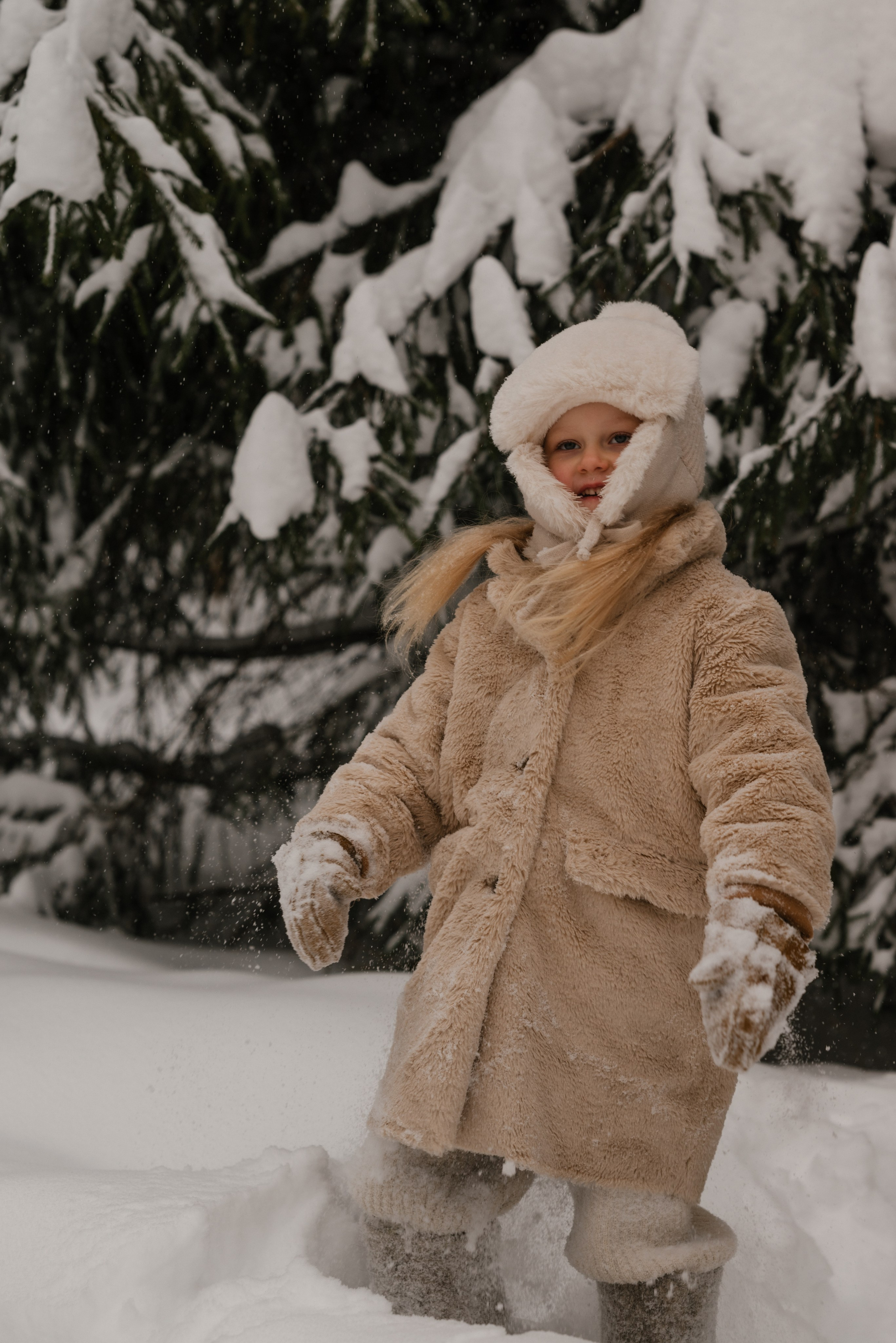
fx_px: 3170
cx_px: 448
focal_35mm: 85
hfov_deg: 16.1
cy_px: 672
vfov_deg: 23.9
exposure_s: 1/500
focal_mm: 85
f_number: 4
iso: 160
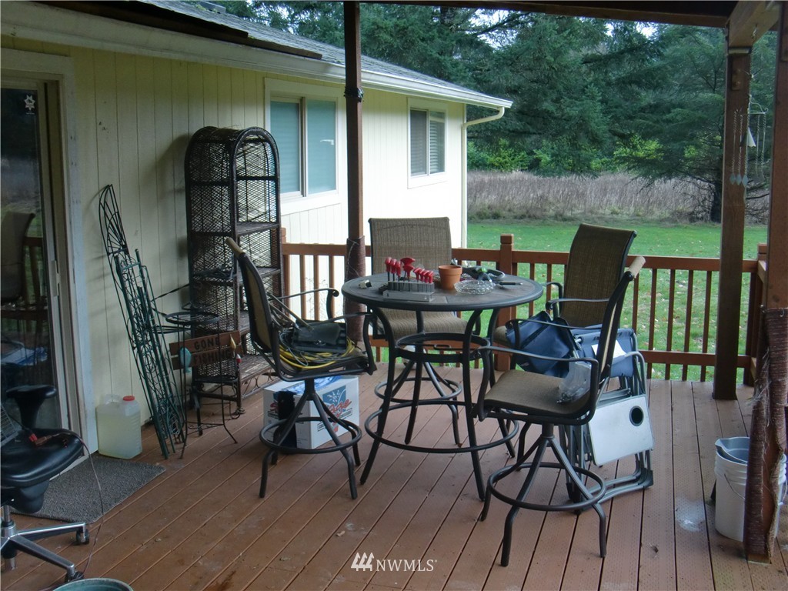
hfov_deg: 49.0
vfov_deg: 37.7
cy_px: 296
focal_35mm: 38
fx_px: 865
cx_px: 394
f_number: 3.9
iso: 100
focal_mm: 6.66
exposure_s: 1/60
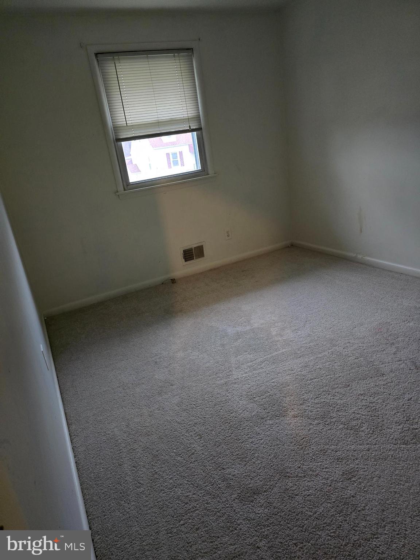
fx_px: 372
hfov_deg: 58.9
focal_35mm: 23
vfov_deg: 73.9
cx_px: 210
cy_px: 280
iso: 1000
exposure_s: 1/60
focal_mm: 6.3
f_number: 1.7
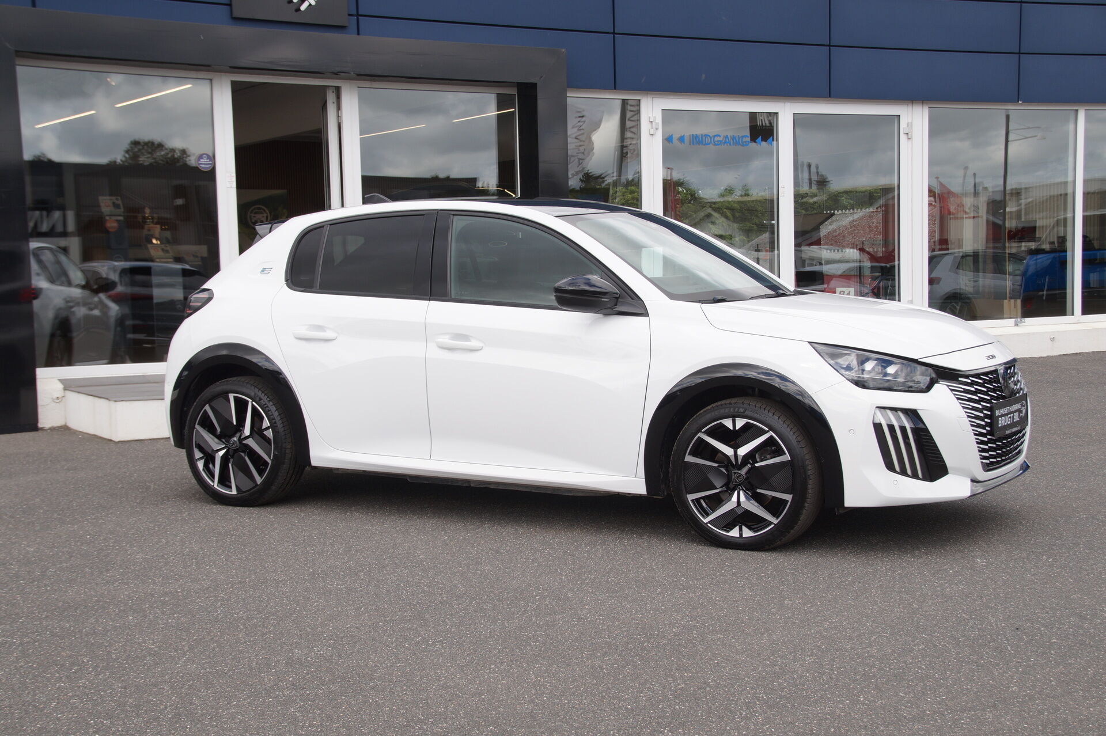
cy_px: 368
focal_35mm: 52
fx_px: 1612
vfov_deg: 25.7
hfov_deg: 37.9
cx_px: 553
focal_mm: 35
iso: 100
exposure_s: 1/125
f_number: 8
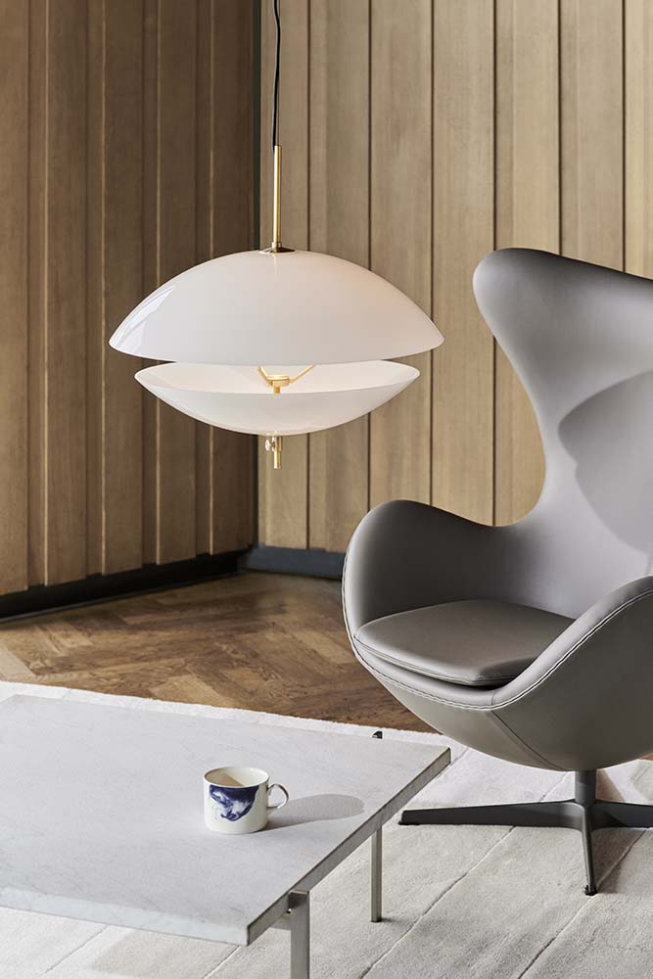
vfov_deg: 23.9
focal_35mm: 85
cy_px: 490
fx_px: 2312
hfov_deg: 16.1
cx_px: 326
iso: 400
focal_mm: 85
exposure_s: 1/250
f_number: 5.6
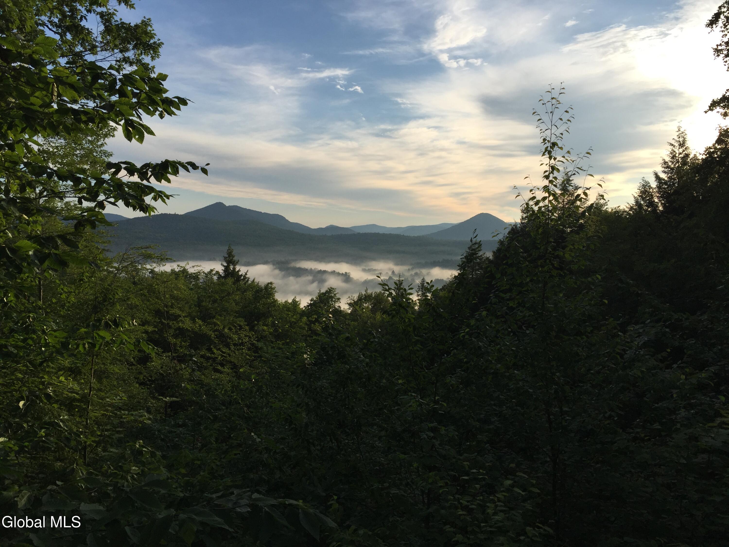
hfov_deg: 61.7
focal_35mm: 29
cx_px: 364
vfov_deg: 48.2
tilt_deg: -0.8
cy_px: 274
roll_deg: -2.4
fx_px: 611
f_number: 2.2
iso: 32
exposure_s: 1/1522
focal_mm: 4.15
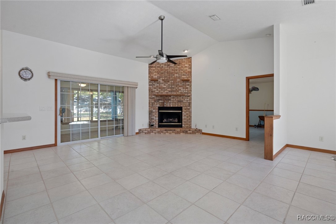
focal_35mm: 16
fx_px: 149
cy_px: 112
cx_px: 168
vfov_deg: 73.7
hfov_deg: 96.8
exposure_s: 1/8
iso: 400
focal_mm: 16
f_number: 8
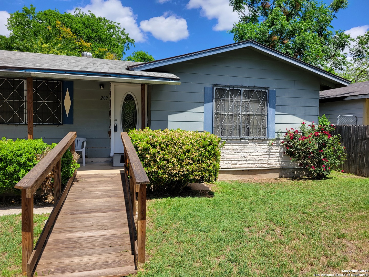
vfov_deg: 53.1
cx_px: 184
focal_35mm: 26
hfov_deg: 67.3
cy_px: 138
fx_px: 277
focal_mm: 5.4
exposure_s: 1/1915
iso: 40
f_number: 1.8
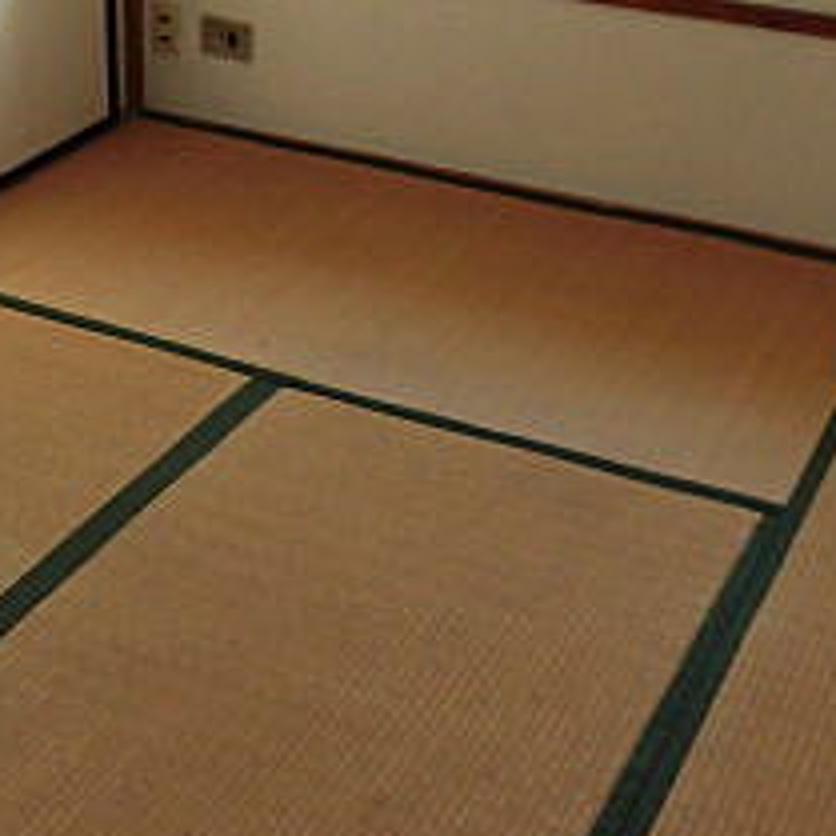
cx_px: 308
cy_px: -64
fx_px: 1776
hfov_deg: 26.4
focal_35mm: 65
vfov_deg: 24.8
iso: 100
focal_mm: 4.3
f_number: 3.1
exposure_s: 1/100
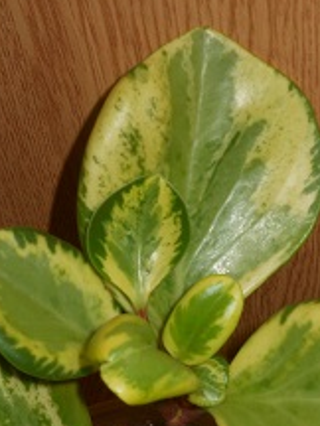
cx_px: 172
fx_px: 1097
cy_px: 314
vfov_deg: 21.8
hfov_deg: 16.6
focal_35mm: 89
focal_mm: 7.88
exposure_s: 1/30
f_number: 3.3
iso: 80
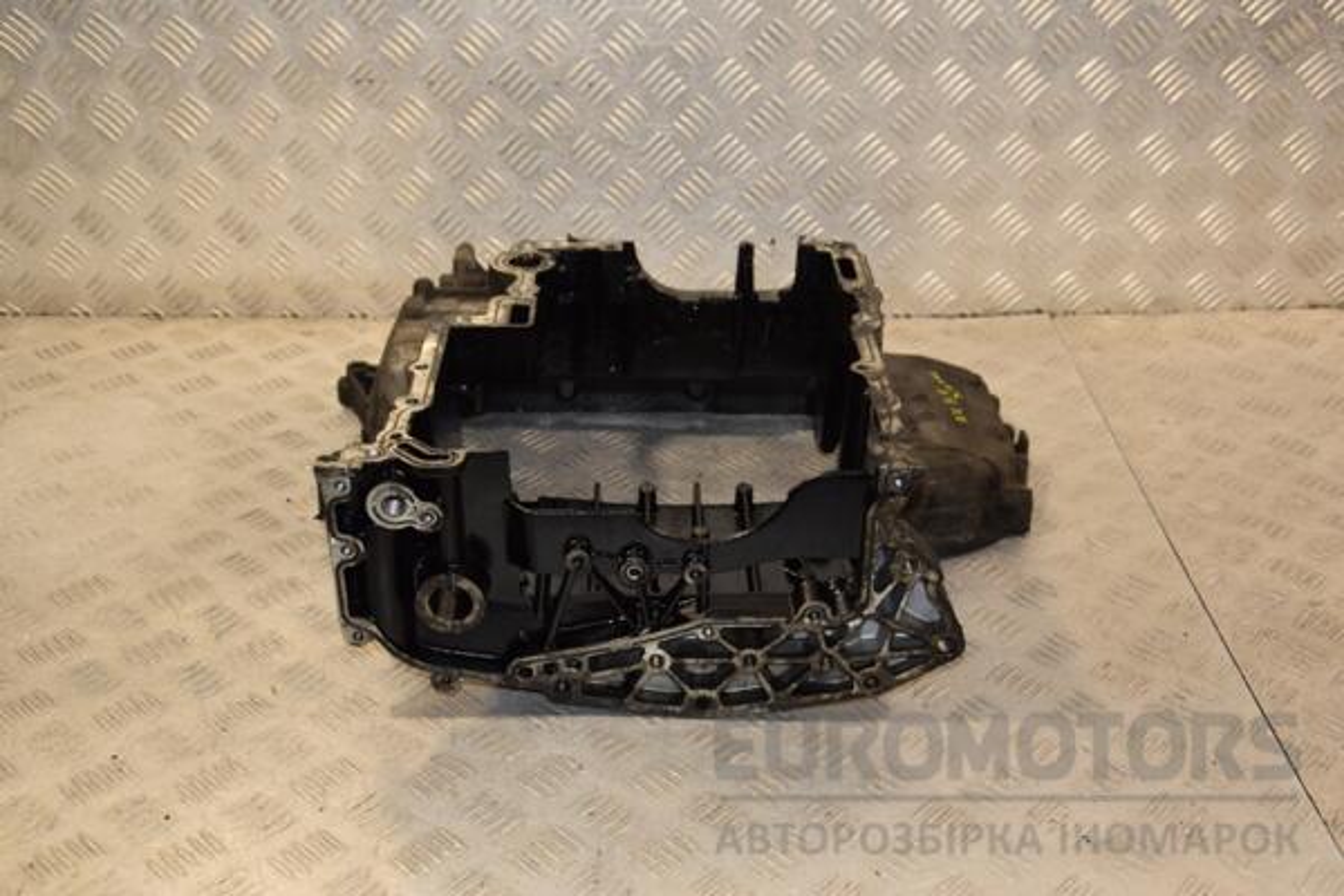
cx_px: 672
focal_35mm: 45
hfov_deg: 43.6
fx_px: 1680
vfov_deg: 29.9
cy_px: 448
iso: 800
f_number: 5
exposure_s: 1/200
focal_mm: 30
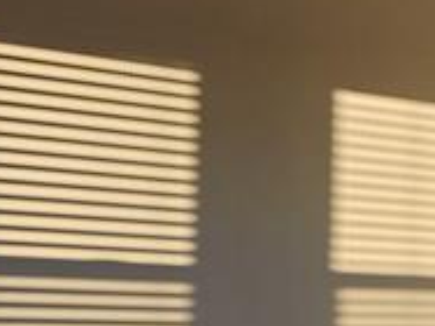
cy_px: 231
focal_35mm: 126
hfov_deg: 14.5
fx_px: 1582
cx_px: 677
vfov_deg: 11.7
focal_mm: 6.4
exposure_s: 1/180
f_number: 1.8
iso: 50
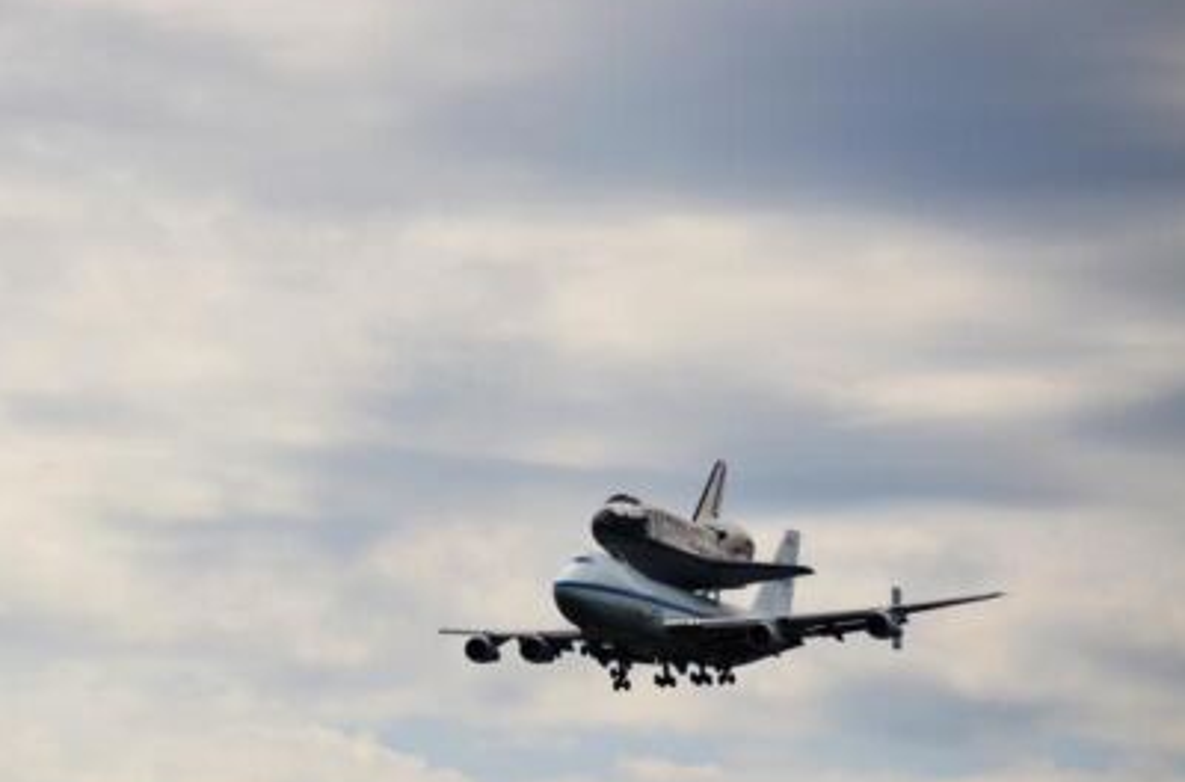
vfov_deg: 2.8
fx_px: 15750
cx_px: 320
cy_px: 541
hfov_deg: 4.3
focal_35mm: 480
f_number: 6.3
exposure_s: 1/2500
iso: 200
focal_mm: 200
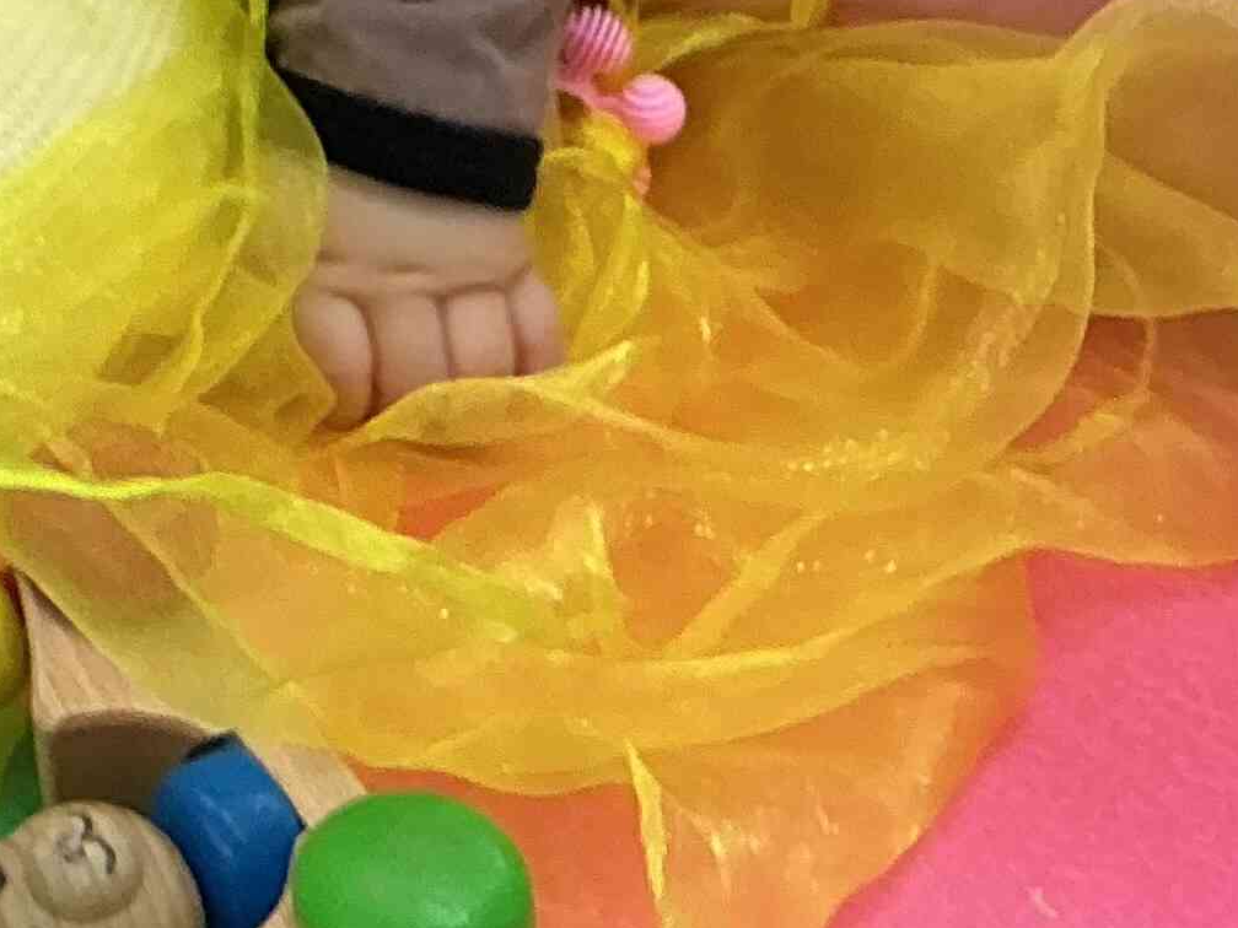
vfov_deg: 11.9
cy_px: -687
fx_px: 4149
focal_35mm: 116
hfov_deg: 15.8
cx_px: -556
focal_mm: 3
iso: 64
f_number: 1.8
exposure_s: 1/120
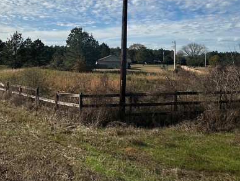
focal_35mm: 37
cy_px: 51
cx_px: 76
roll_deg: -1.3
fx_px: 257
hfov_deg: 49.1
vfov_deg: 38.0
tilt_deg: +2.2
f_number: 2.2
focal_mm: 2.22
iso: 50
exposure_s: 1/3861
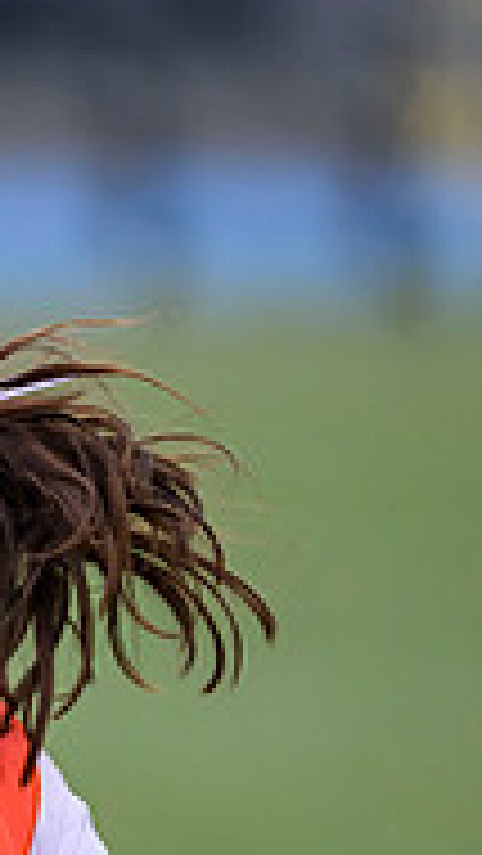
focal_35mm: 1586
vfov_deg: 1.4
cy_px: 889
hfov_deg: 0.8
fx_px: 36004
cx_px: -1096
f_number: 3.2
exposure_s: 1/1600
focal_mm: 400
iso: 1600
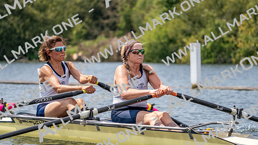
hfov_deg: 10.2
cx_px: 129
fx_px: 1443
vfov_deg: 5.8
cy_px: 74
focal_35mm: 211
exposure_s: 1/1600
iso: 200
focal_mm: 200
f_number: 5.6
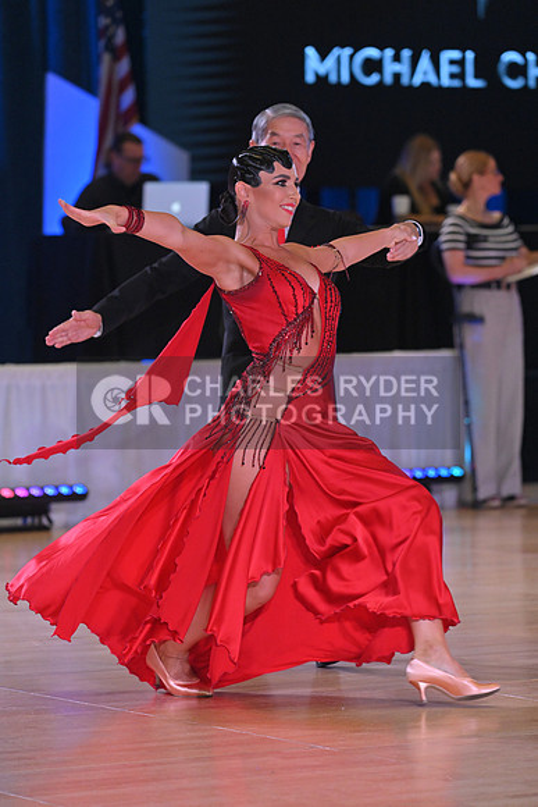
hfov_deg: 7.9
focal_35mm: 175
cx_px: 269
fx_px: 3920
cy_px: 404
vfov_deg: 11.7
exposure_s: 1/500
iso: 3200
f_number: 5
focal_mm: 175
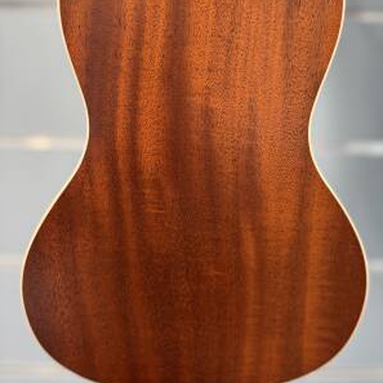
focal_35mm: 31
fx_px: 388
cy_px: 139
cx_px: 192
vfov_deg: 51.9
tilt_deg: -10.6
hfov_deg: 52.5
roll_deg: -1.2
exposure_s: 1/60
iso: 125
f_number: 1.6
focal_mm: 5.96
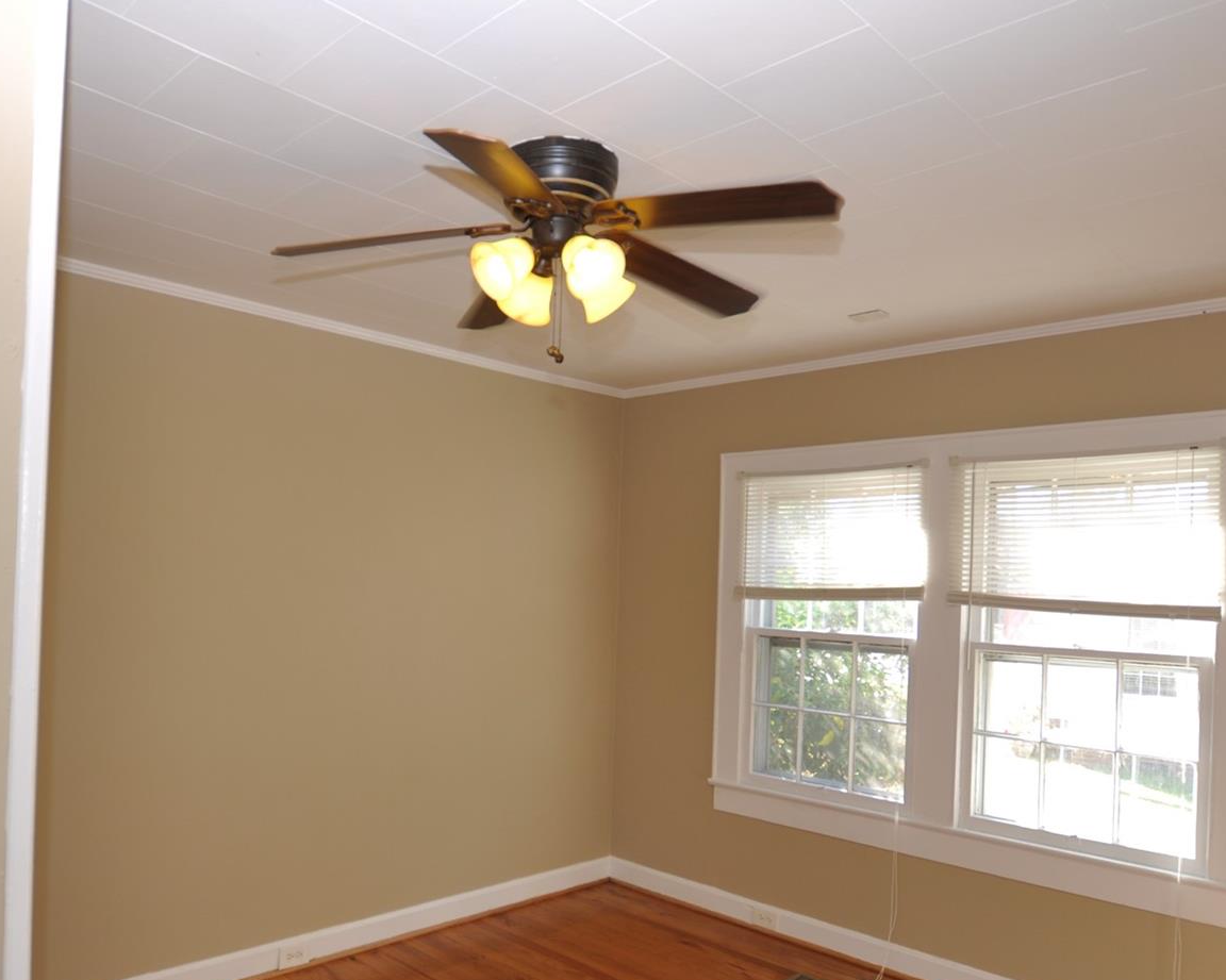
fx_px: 907
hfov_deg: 67.5
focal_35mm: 25
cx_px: 498
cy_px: 579
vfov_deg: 56.4
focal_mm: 10
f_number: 4.5
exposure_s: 1/80
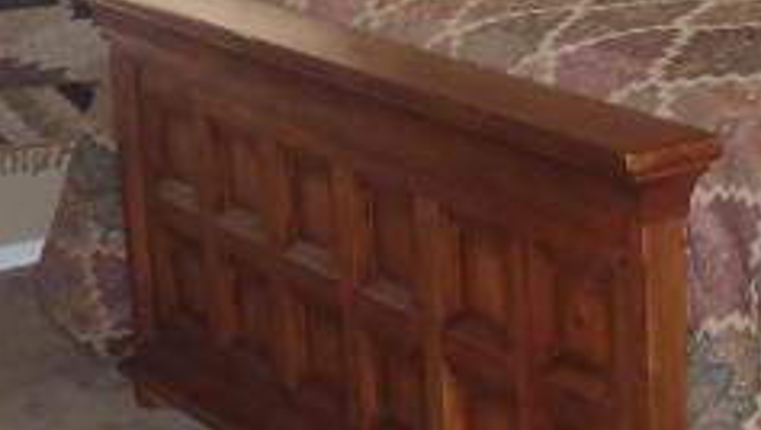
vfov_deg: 12.8
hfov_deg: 20.8
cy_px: 22
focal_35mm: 94
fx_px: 1899
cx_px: 970
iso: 250
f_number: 2.8
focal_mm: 3.58
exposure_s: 1/60
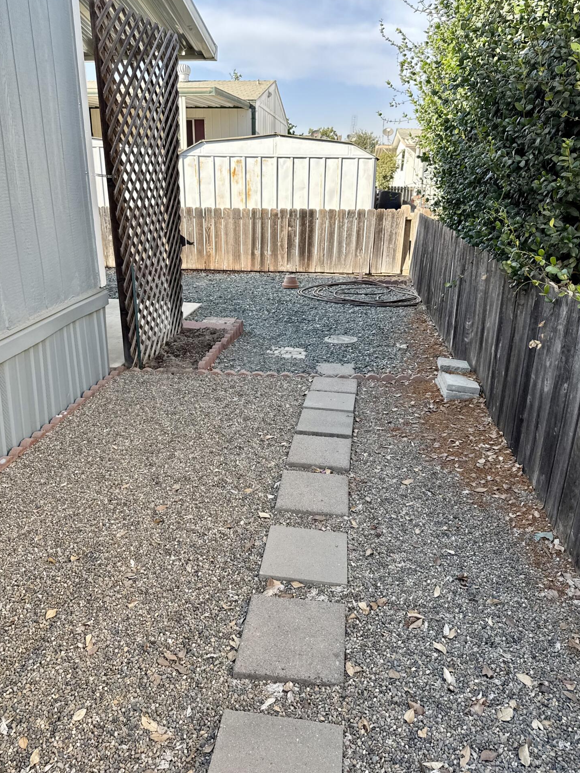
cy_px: 372
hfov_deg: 54.9
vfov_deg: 69.4
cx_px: 285
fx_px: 559
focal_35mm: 25
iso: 80
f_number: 1.78
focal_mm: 6.76
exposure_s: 1/708
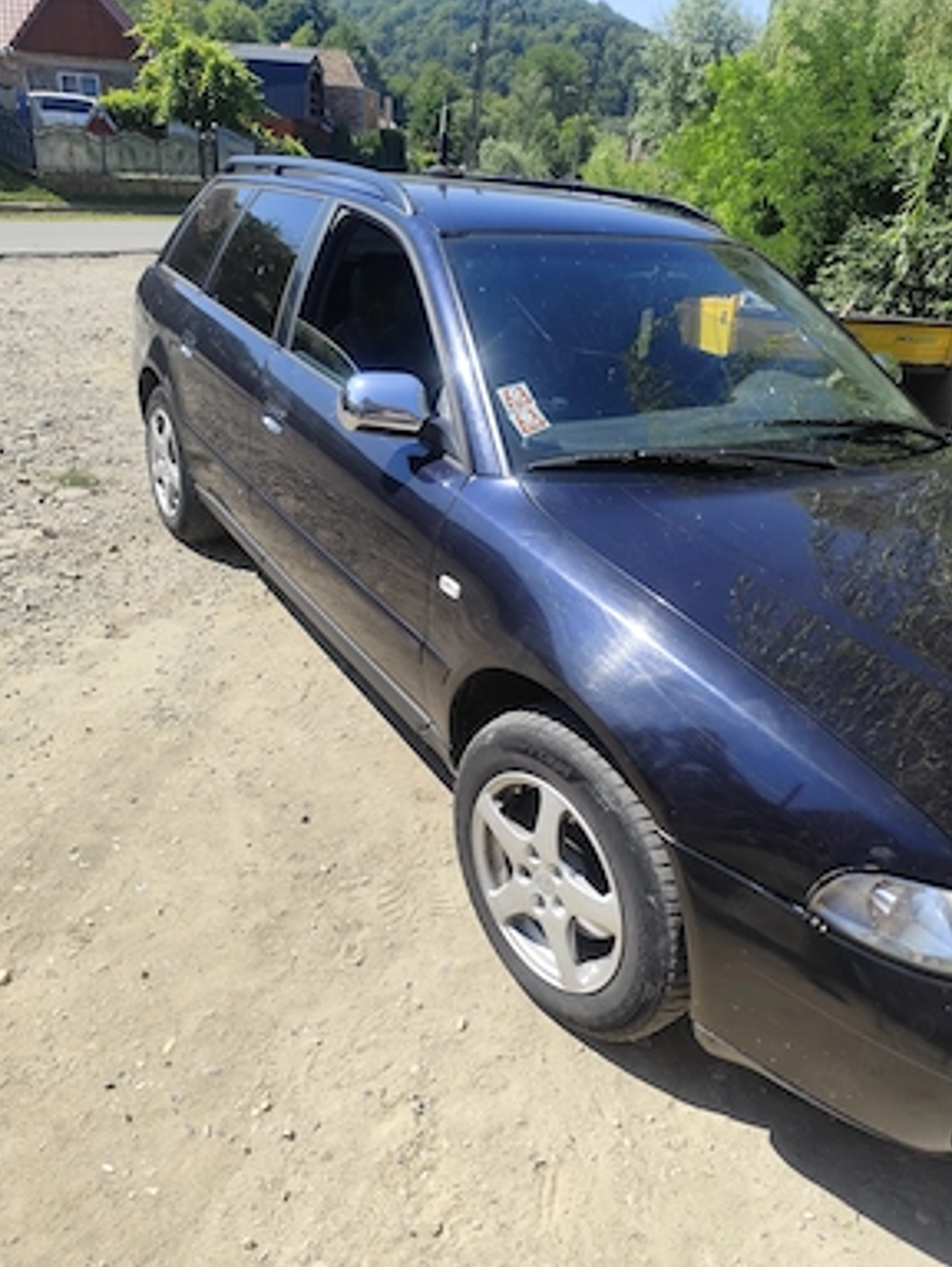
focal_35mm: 24
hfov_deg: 56.9
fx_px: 879
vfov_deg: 71.5
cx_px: 483
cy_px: 638
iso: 50
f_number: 1.65
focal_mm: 6.19
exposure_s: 1/689
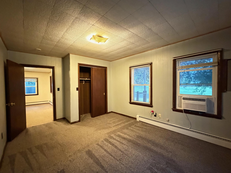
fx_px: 93
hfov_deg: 102.1
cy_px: 86
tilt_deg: -1.2
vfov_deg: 85.7
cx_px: 116
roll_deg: -2.0
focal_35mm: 14
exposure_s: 1/15
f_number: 2.2
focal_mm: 2.22
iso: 2500
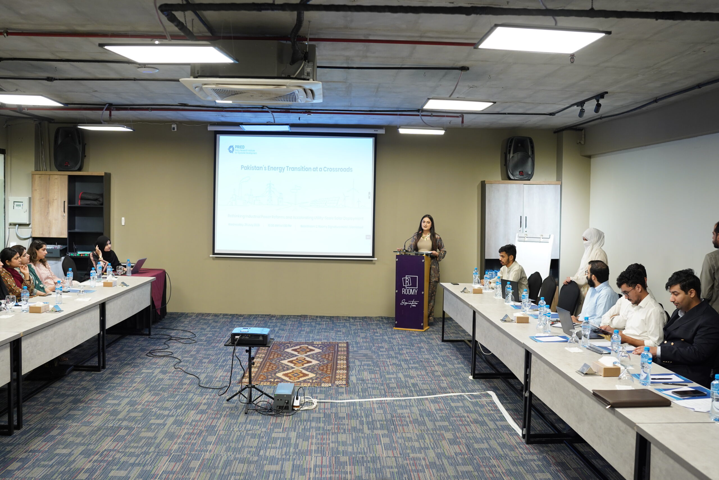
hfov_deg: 54.4
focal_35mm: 35
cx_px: 360
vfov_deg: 37.9
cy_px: 240
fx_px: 699
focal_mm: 35
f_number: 2.5
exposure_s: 1/100
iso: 1000
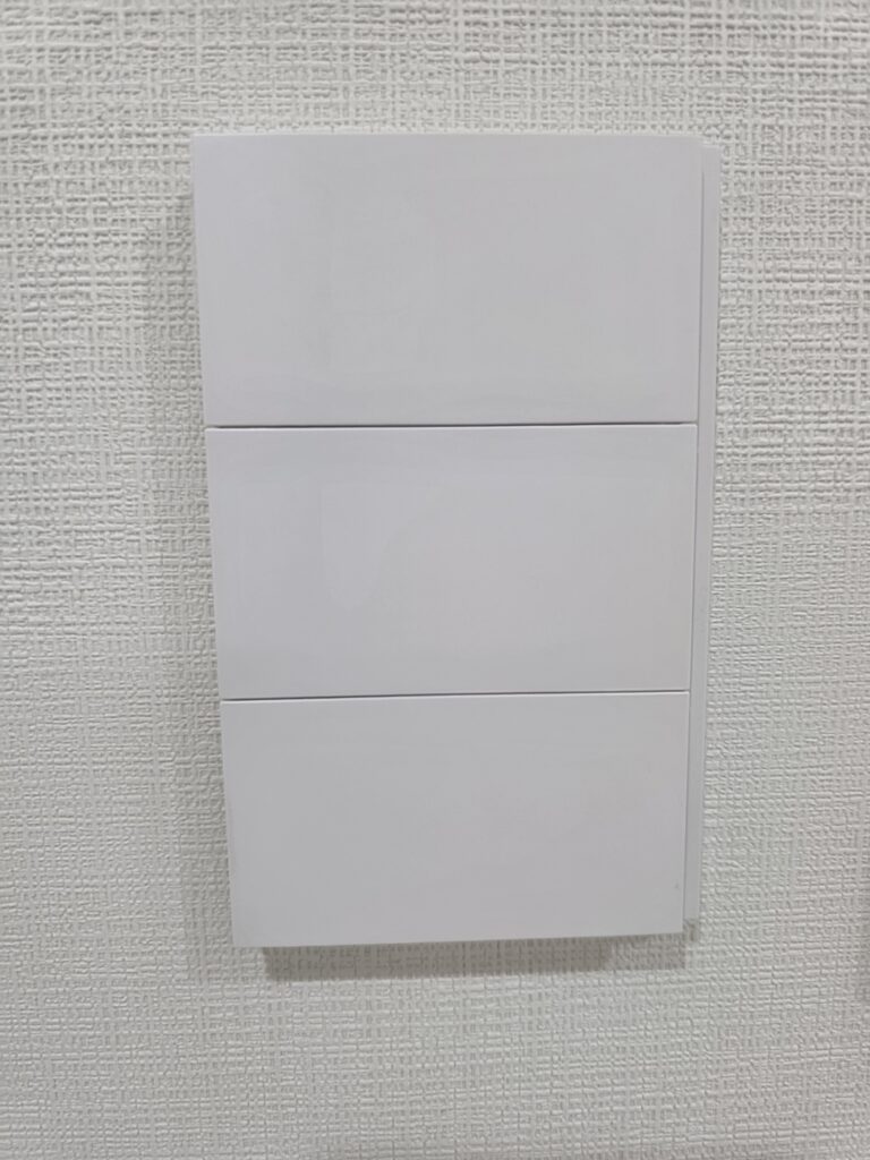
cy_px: 580
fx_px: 771
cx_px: 435
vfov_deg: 73.9
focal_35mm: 23
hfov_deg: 58.9
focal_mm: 6.3
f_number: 1.7
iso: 160
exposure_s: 1/74.1
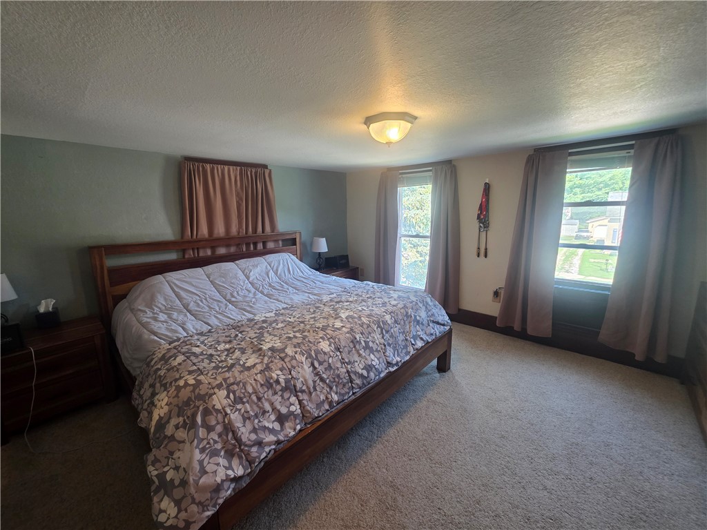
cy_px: 265
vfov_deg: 89.9
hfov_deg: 106.2
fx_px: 266
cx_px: 354
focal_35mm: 13
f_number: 1.9
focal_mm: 2.2
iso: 160
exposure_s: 1/60
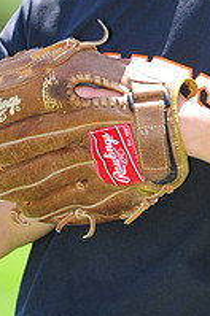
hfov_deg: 2.3
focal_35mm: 584
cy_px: -68
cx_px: 99
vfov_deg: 3.5
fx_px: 5127
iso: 200
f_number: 4.5
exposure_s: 1/400
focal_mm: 200
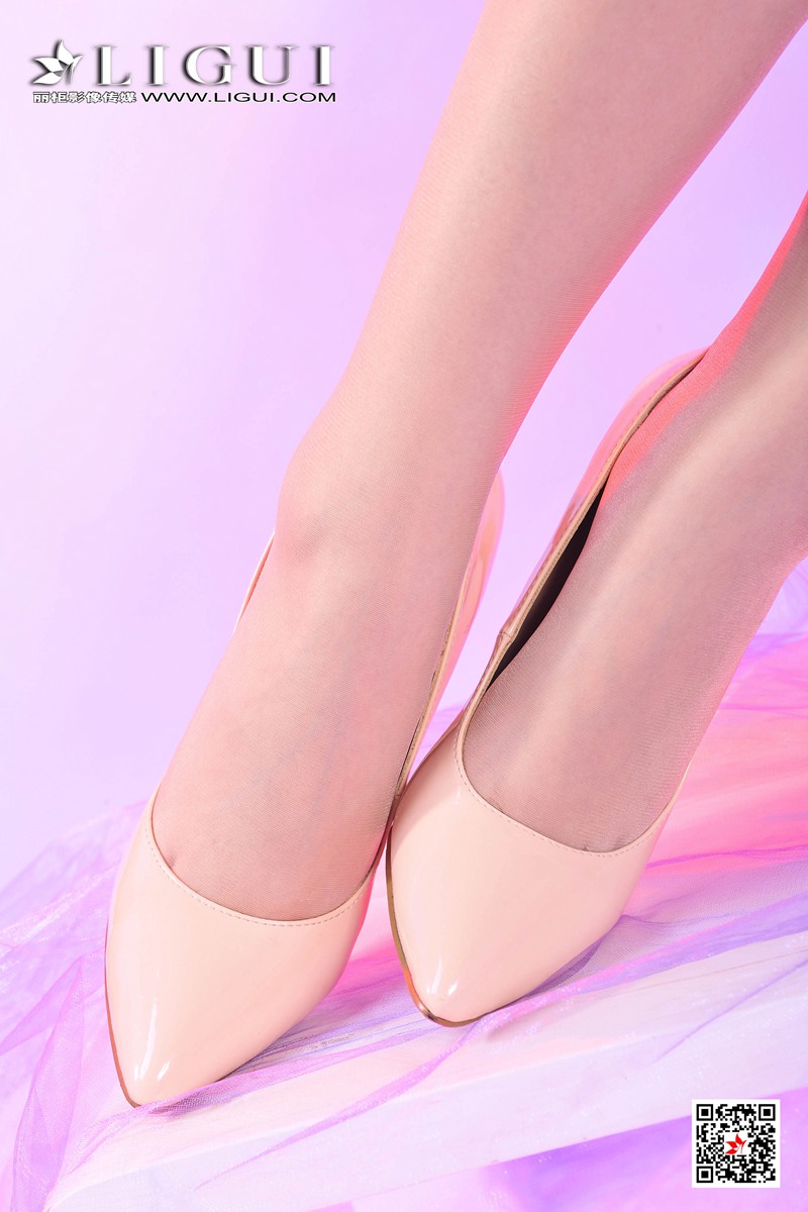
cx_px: 404
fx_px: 2356
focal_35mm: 70
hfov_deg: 19.5
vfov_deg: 28.8
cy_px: 606
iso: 250
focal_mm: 70
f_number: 13
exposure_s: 1/160
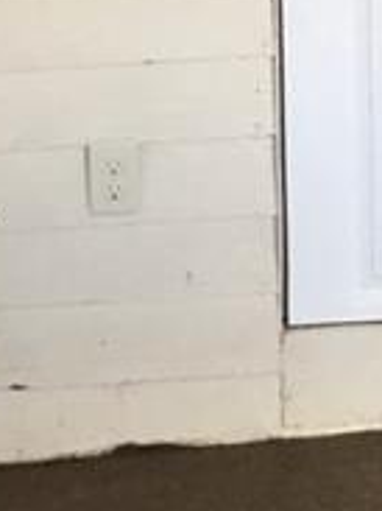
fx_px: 1915
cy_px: -154
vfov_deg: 14.5
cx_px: 588
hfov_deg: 10.9
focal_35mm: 130
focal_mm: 3.3
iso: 32
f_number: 2.4
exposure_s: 1/30
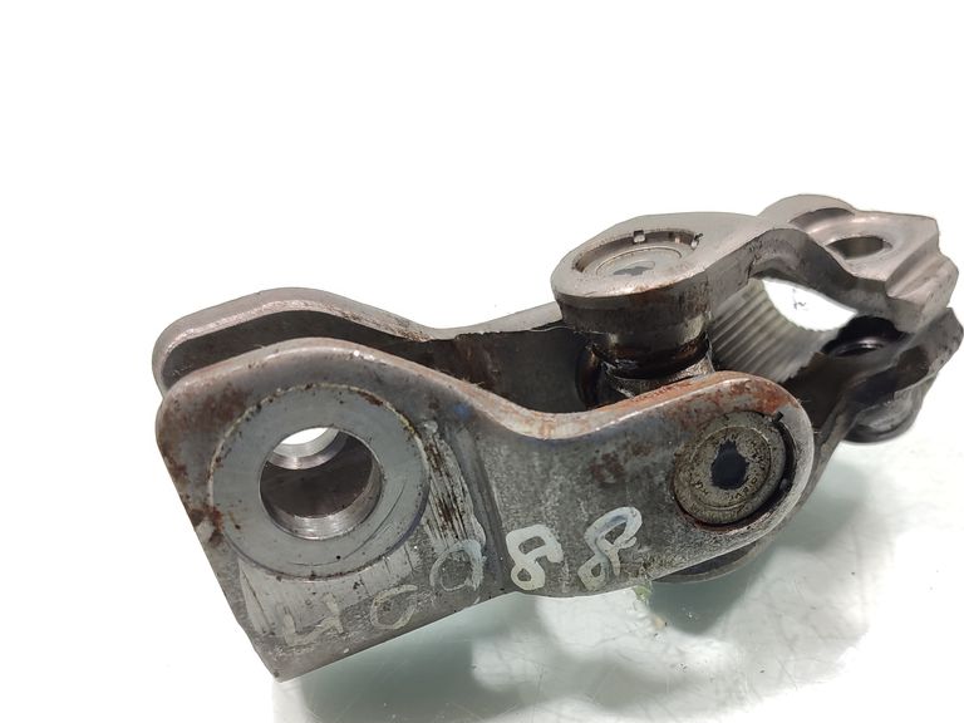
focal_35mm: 40
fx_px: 1114
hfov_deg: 46.4
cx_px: 595
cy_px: 552
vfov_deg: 35.1
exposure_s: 1/100
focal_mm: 5.89
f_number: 1.89
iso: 160
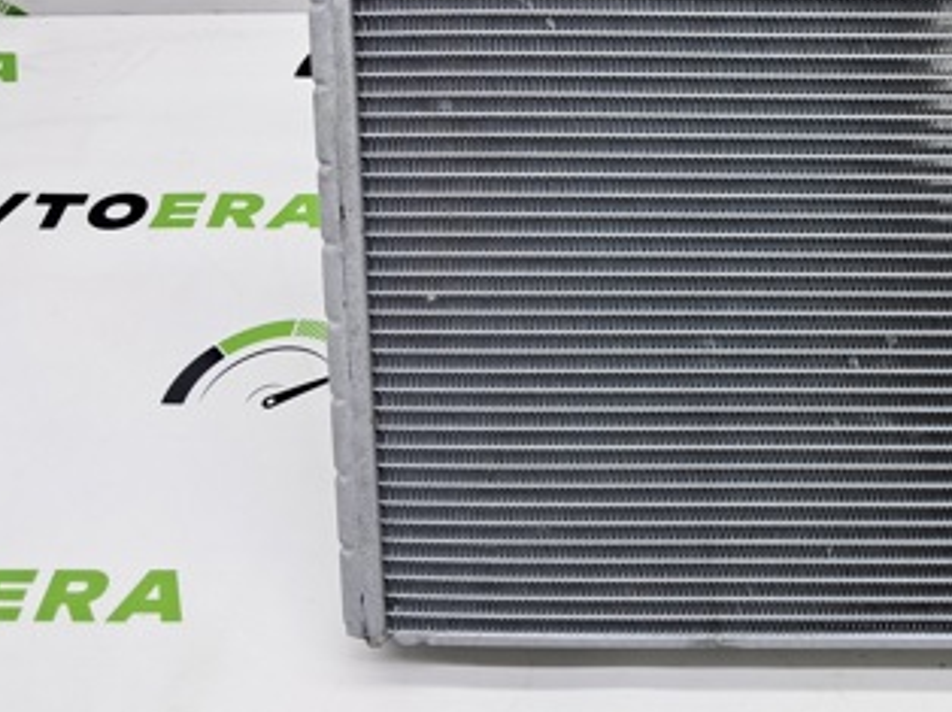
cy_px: 247
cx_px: 922
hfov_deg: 32.5
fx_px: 1511
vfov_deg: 26.4
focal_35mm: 55
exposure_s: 1/50
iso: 50
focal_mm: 4
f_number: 1.8
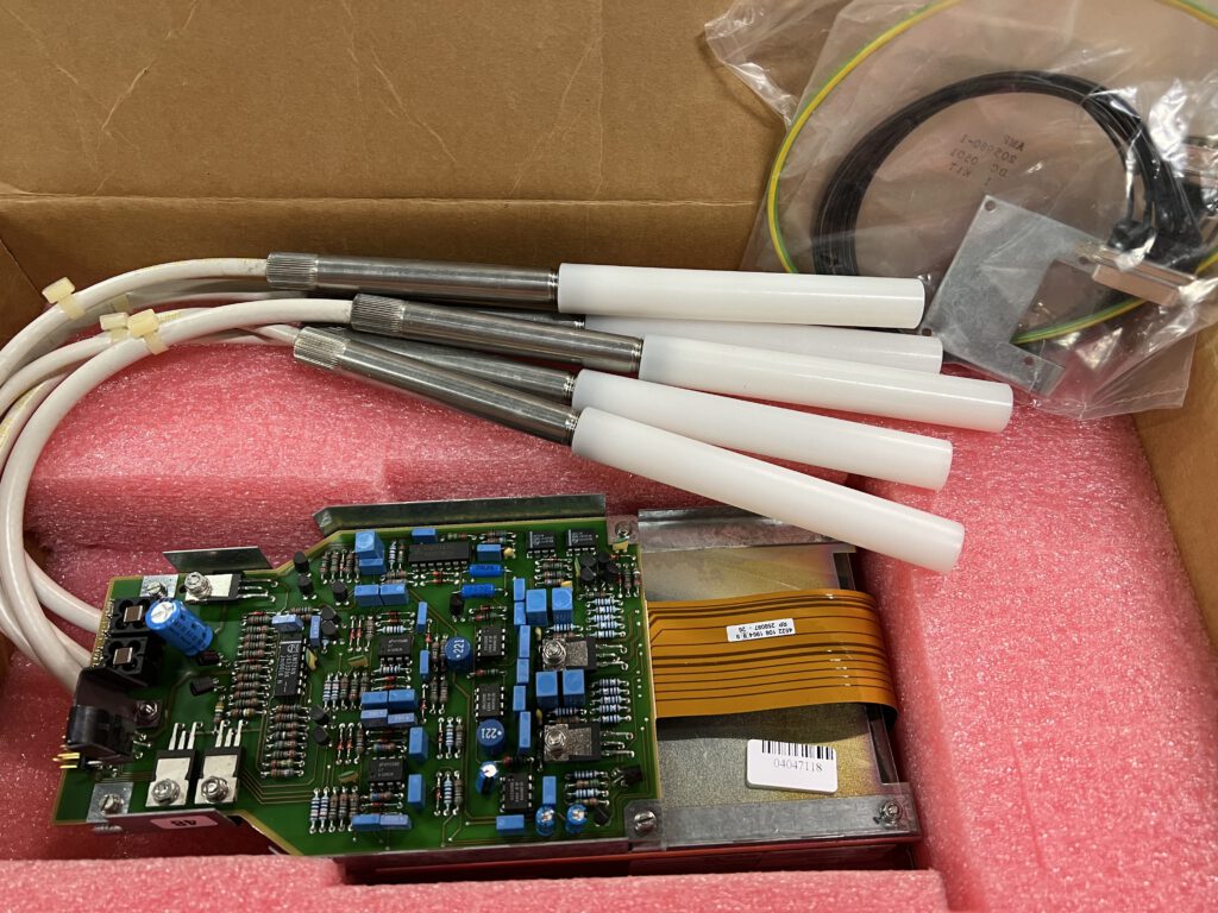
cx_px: 609
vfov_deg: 53.1
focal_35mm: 26
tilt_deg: -56.6
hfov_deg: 67.3
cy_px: 456
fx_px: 915
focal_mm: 5.7
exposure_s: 1/50
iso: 160
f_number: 1.5
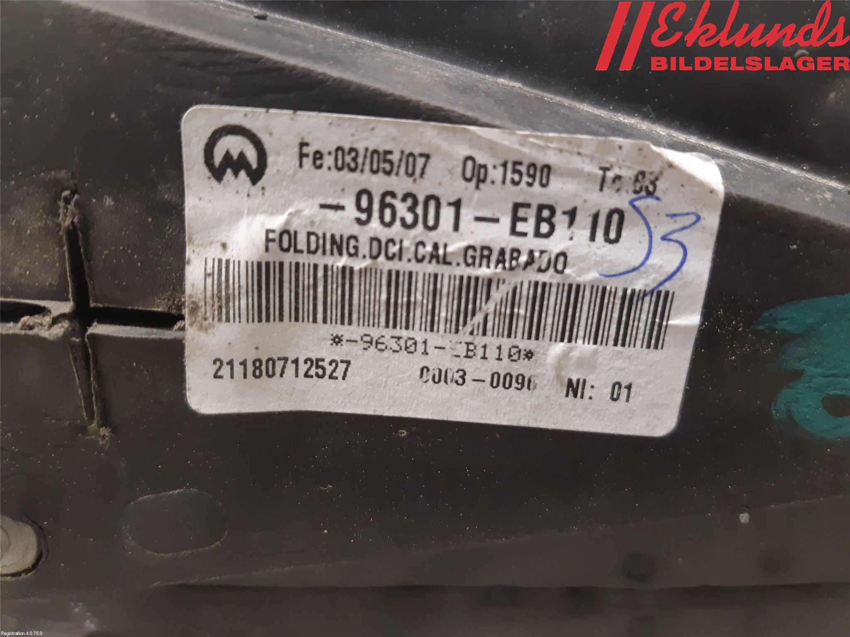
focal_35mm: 26
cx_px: 425
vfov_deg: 53.1
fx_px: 638
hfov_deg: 67.3
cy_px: 318
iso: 250
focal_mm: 3.93
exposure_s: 1/33
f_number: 1.7
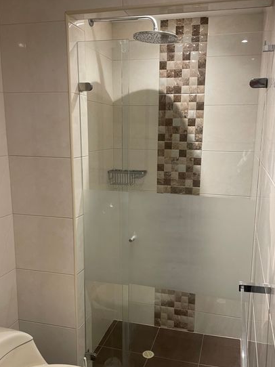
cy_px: 202
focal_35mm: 32
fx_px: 339
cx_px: 146
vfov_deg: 56.7
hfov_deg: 44.1
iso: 125
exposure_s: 1/60
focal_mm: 4.2
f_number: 1.6
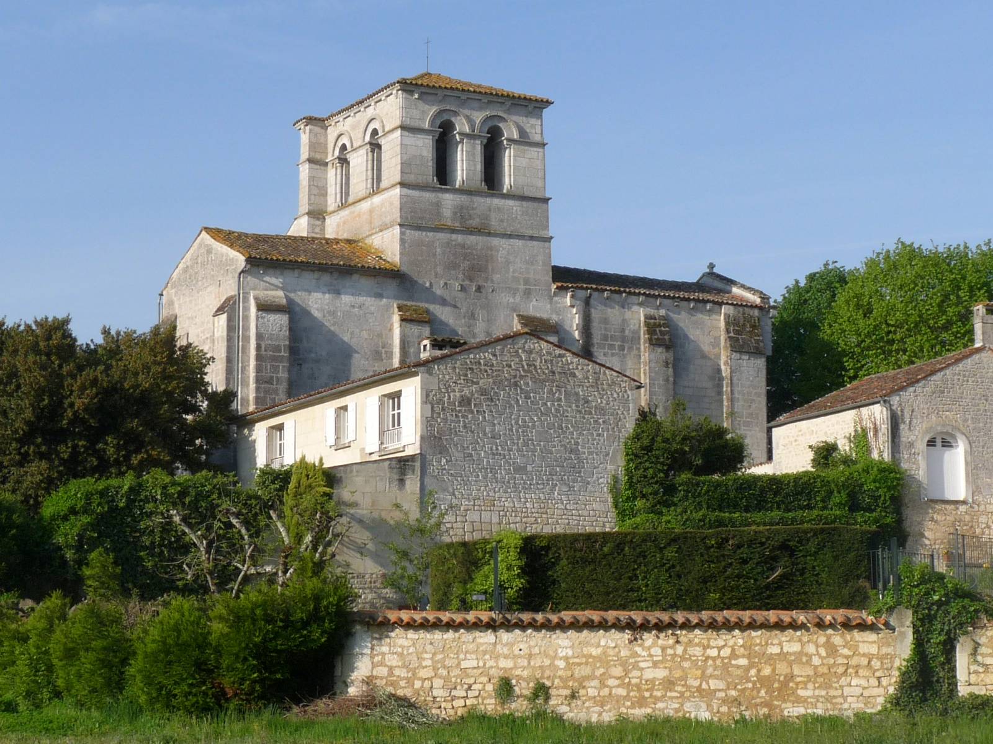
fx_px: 2180
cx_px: 496
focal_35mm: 76
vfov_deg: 19.4
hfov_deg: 25.7
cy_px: 372
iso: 100
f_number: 5.6
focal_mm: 7.6
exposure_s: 1/500
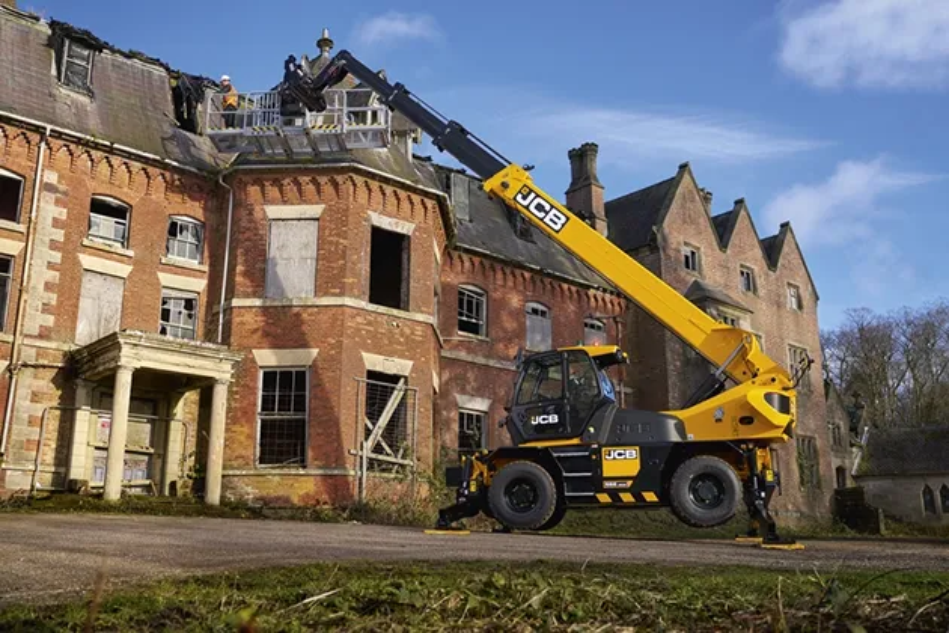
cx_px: 474
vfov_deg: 38.9
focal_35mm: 34
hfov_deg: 55.8
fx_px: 896
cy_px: 316
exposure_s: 1/2500
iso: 640
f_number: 4
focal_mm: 34
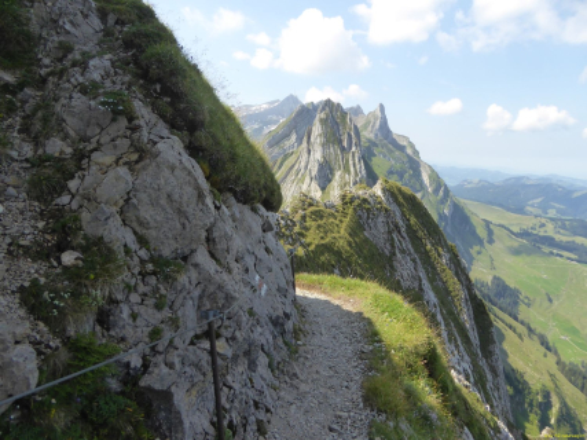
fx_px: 424
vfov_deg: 54.9
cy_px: 220
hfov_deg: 69.4
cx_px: 294
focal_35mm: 25
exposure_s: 1/500
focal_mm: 4.3
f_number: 3.3
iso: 160
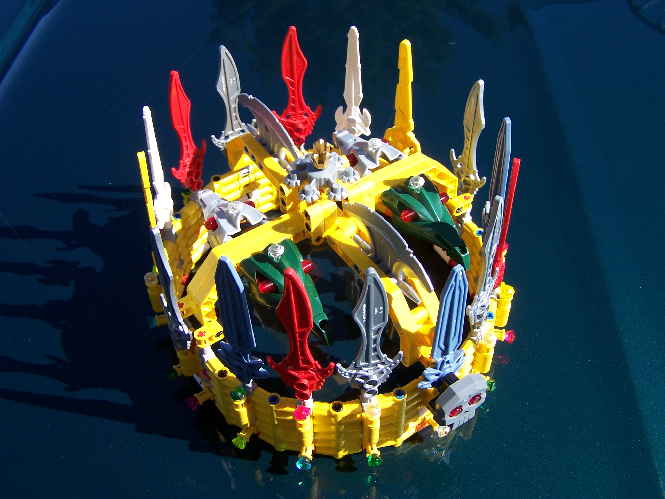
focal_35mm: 38
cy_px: 250
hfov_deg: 49.0
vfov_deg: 37.7
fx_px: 730
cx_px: 332
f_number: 2.8
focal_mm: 6.3
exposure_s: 1/800
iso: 80
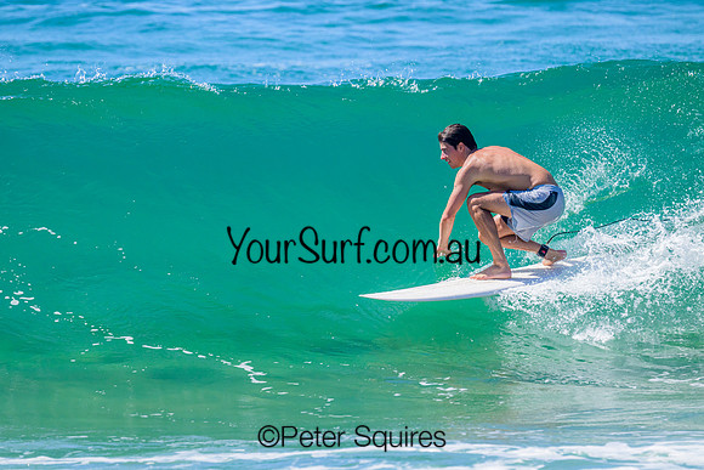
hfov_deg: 3.7
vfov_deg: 2.5
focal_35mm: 560
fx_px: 10953
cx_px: 352
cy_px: 235
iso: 1600
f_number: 11
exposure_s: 1/2000
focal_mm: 560
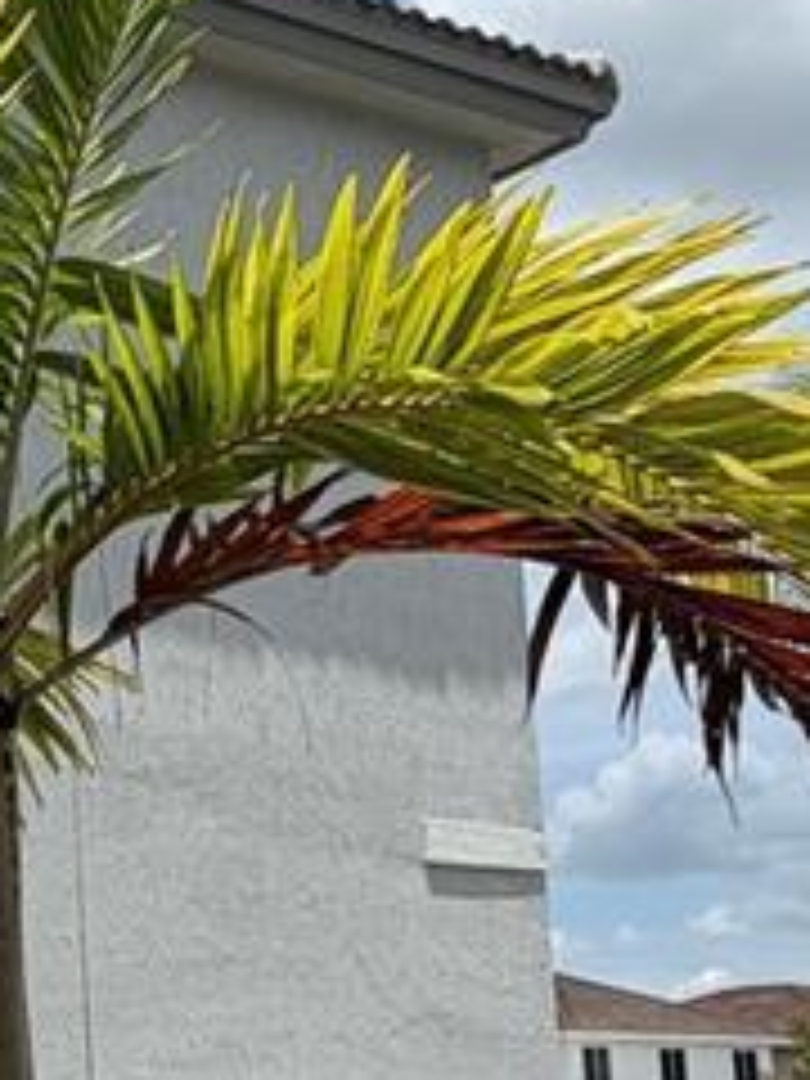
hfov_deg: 19.2
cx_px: -279
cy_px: 688
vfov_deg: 27.7
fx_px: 2184
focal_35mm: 70
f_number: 2.2
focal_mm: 2.22
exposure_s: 1/1339
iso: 20
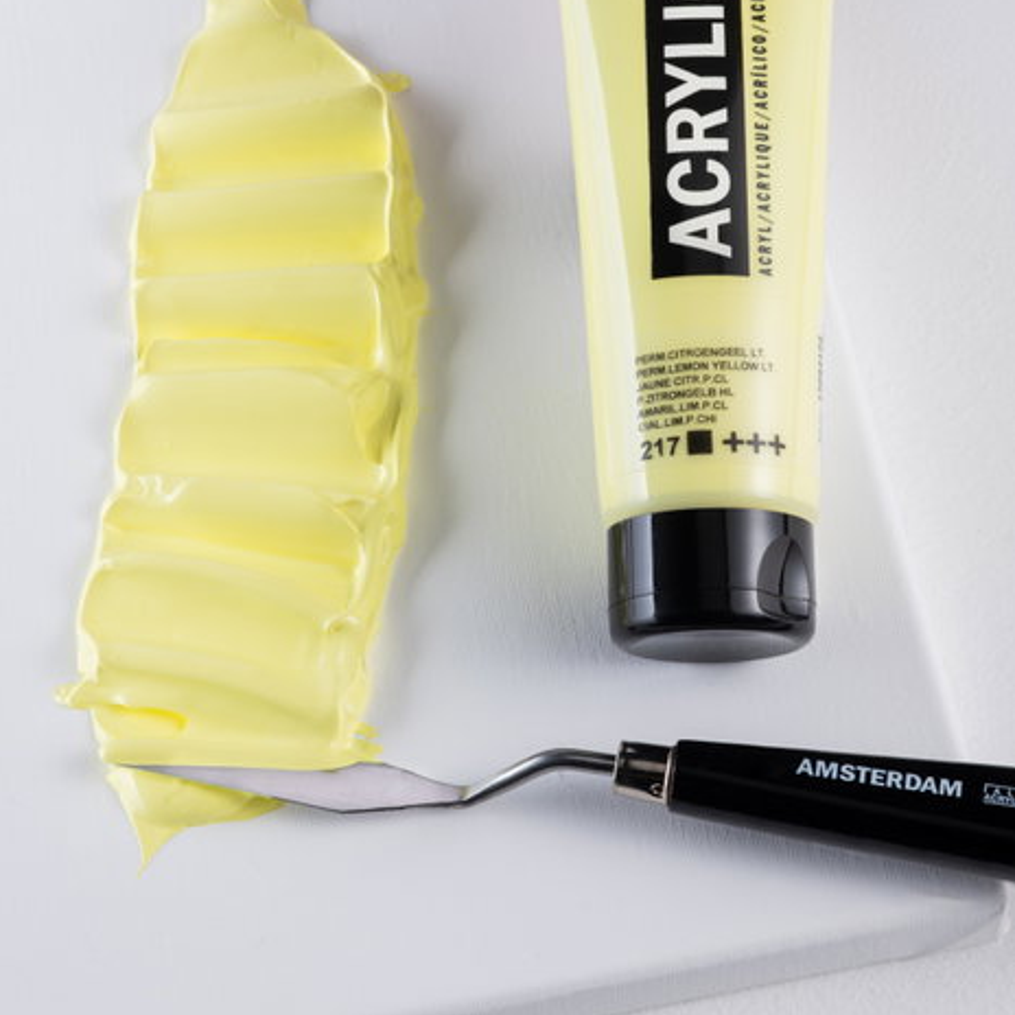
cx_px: 509
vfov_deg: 16.0
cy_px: 385
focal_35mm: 109
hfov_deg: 16.0
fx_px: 3616
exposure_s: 1/125
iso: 125
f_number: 16
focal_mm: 85
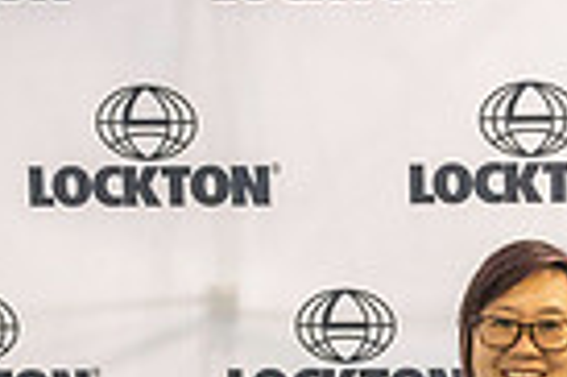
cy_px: 760
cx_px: 749
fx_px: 2155
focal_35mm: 137
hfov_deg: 14.3
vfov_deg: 9.3
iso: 5000
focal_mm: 32
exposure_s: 1/160
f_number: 5.6
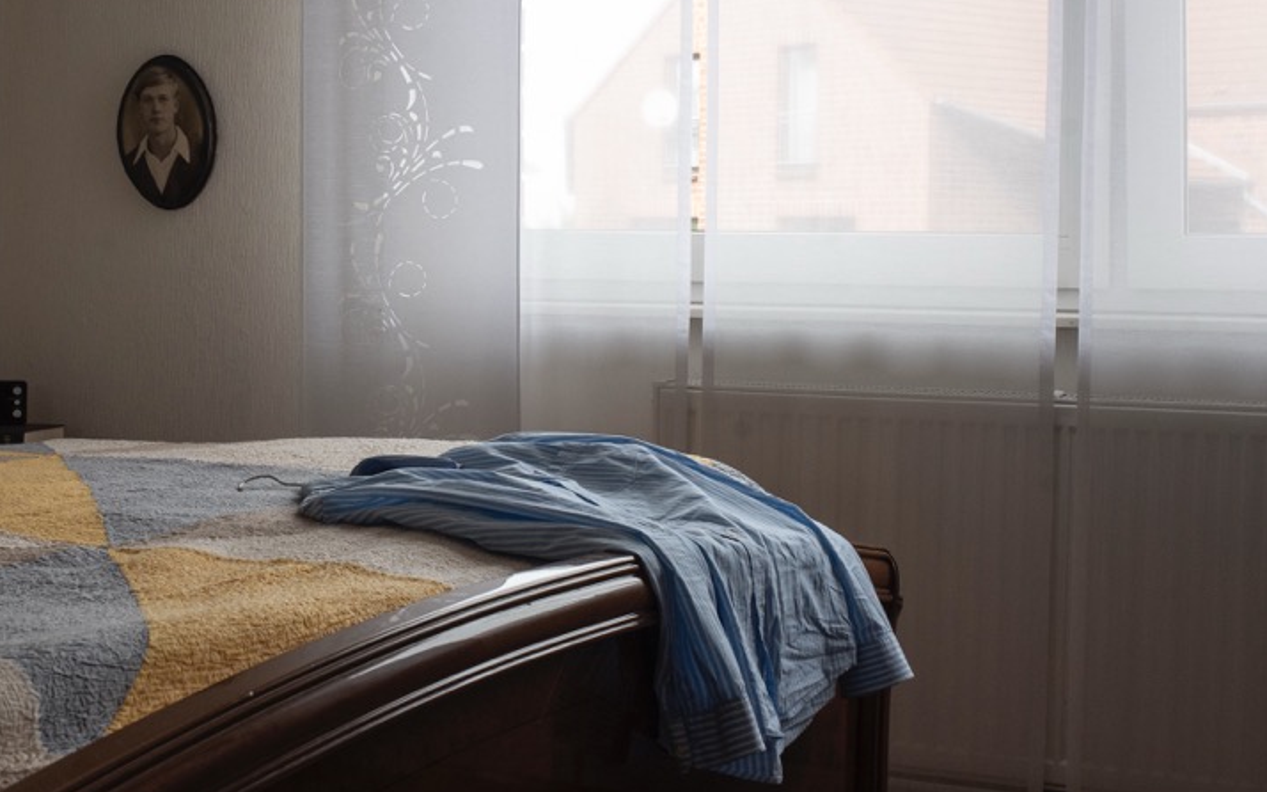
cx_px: 408
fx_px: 2210
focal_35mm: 64
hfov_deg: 31.7
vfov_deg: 20.3
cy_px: 376
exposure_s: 1/100
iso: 800
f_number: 11
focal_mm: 35
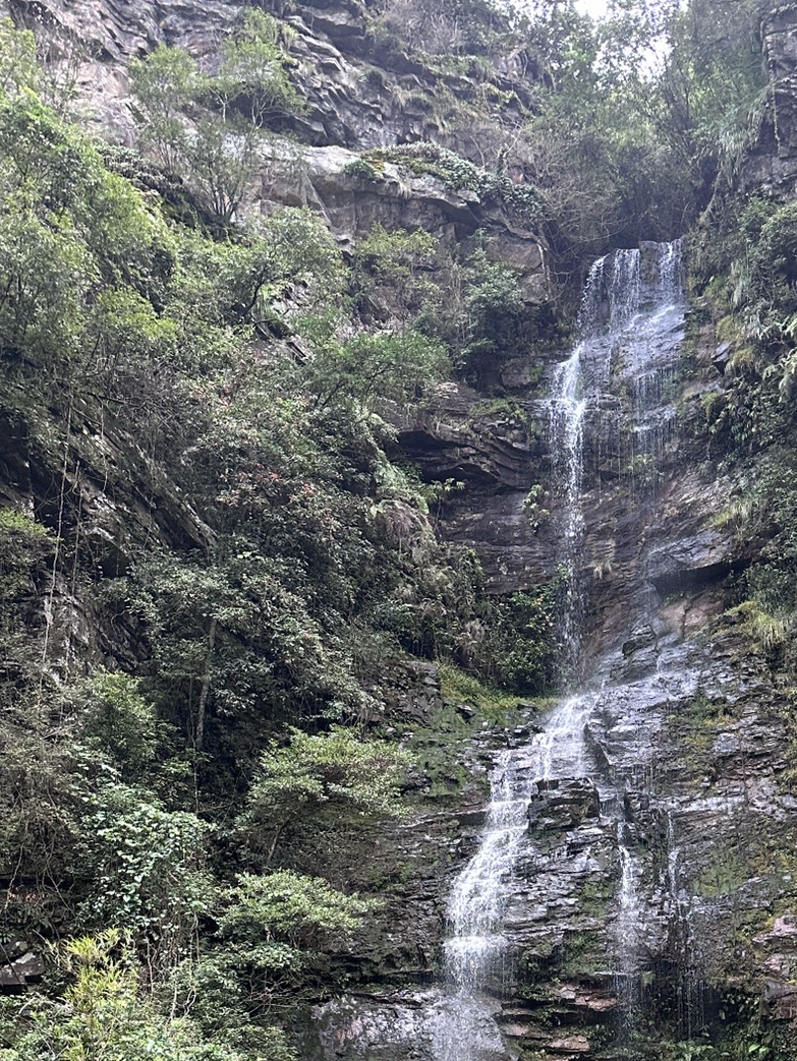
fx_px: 1411
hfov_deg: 30.9
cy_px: 993
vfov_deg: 37.9
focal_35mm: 46
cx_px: 622
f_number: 1.78
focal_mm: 6.86
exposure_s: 1/121
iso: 200
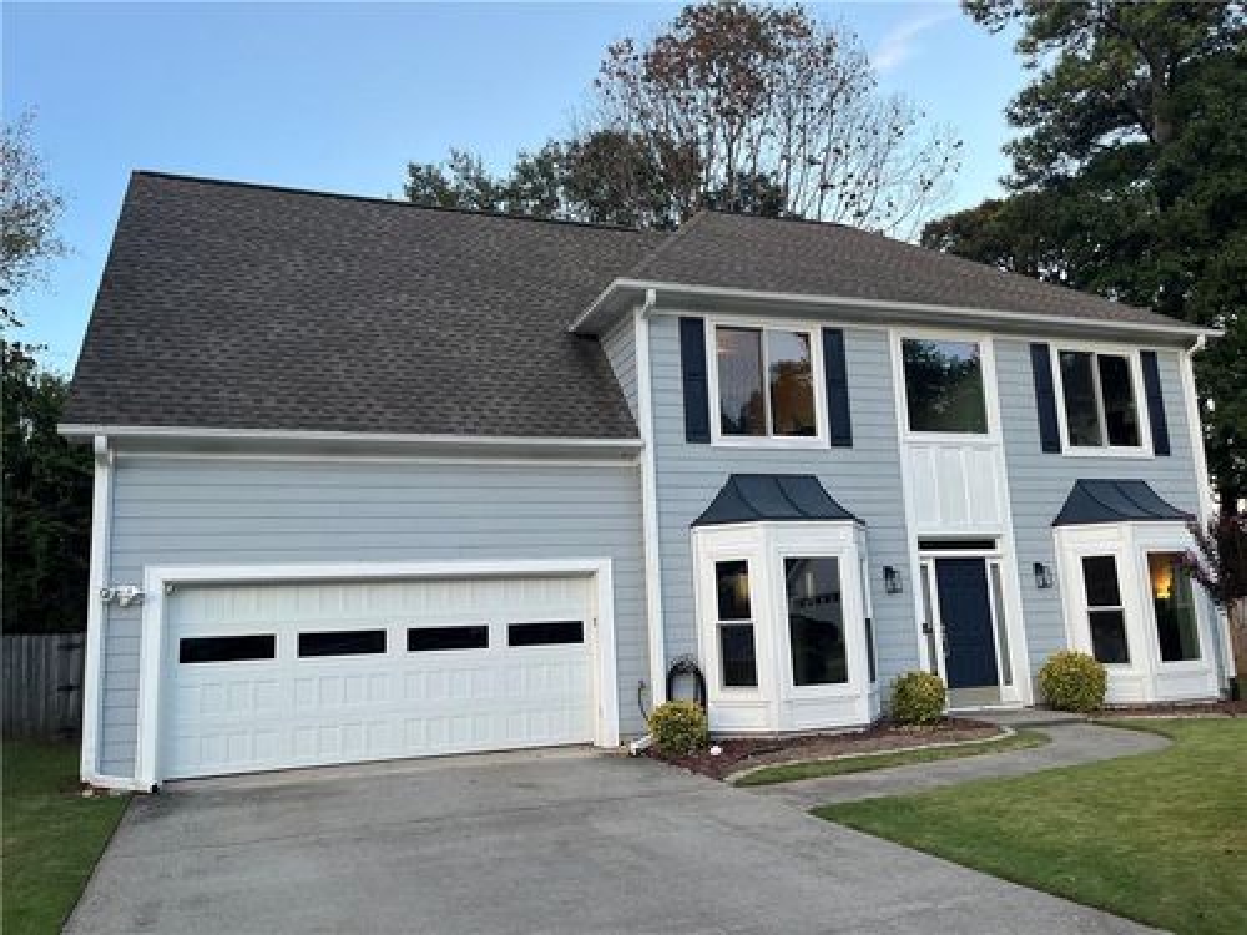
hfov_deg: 67.3
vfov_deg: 53.1
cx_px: 624
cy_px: 468
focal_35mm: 26
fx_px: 937
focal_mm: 5.1
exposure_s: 1/121
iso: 40
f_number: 1.6
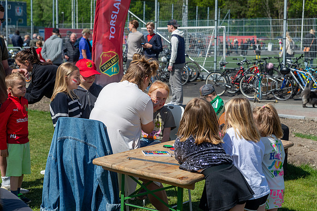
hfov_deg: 28.7
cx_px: 158
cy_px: 106
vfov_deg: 19.4
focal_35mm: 70
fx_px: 618
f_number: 4
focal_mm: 70
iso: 100
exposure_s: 1/800
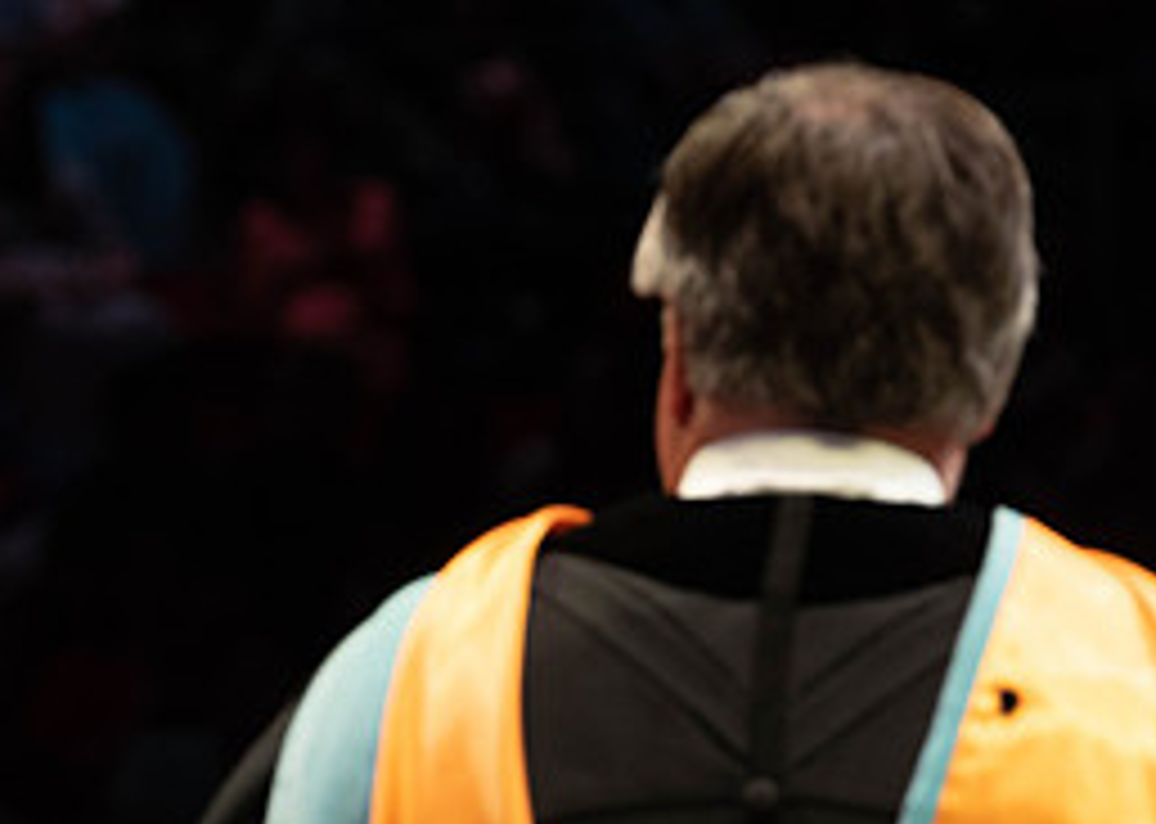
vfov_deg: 3.7
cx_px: -13
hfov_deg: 5.2
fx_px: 12627
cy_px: 861
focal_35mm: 385
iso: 1600
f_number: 4.5
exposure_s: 1/320
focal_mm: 160
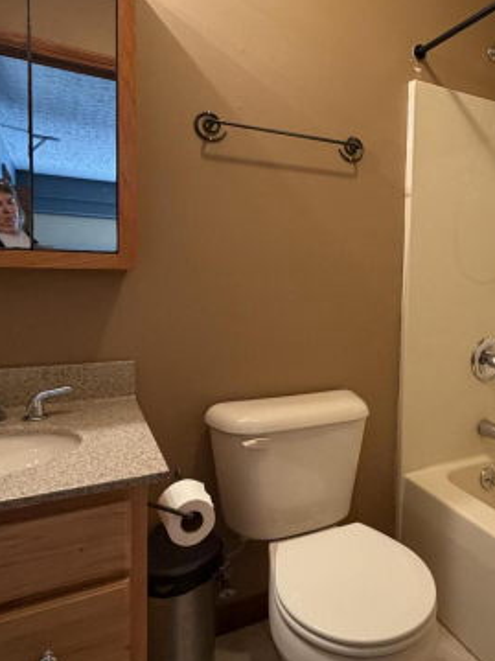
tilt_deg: -2.7
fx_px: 496
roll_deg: -1.0
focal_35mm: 26
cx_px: 366
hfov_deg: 51.0
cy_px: 297
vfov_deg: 67.2
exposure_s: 1/60
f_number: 2.2
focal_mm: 2.22
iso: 500
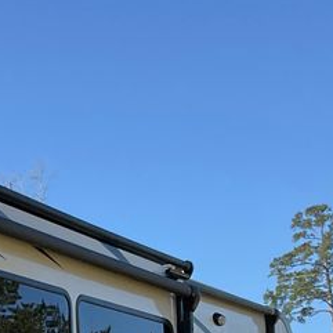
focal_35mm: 109
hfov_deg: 15.4
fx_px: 1186
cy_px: 435
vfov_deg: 15.2
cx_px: -62
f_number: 1.8
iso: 16
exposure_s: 1/1279
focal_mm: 3
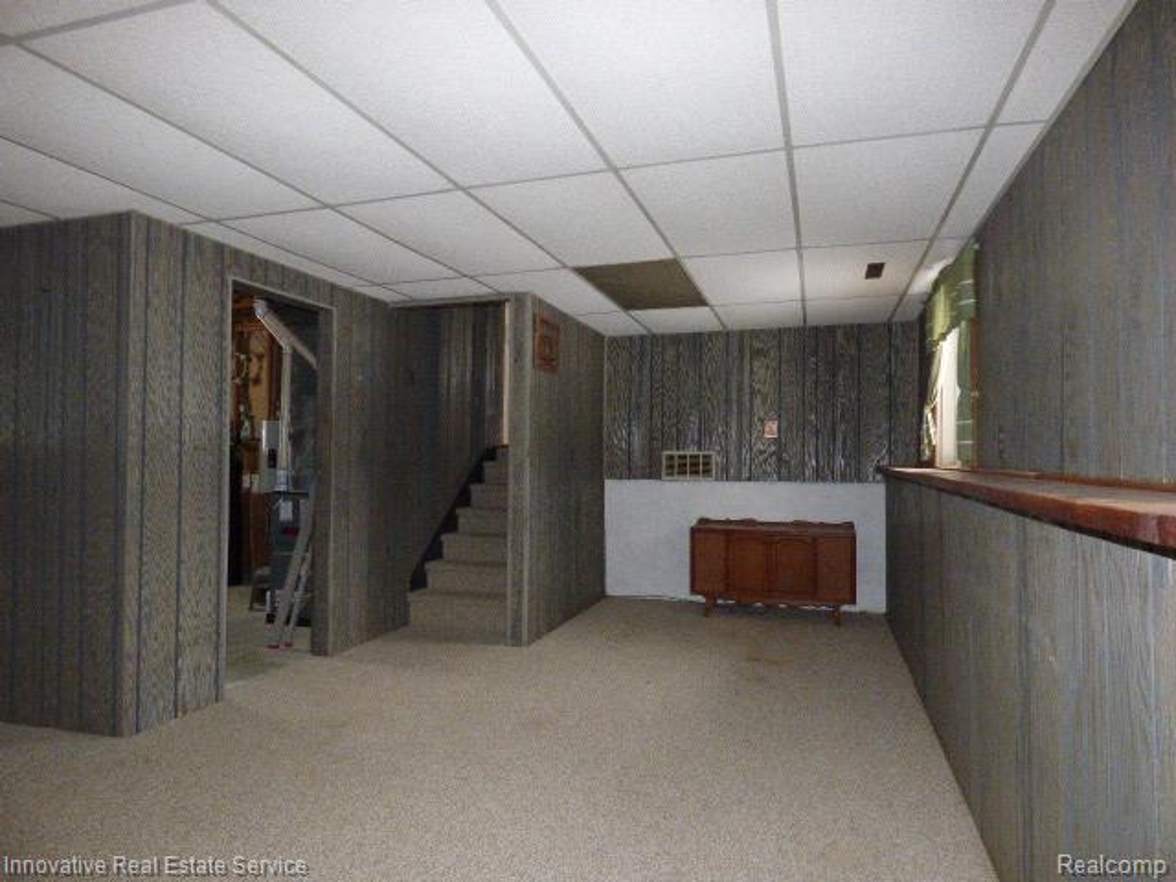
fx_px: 679
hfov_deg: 81.7
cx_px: 588
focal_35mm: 20
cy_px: 441
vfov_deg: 66.0
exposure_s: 1/60
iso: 800
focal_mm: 3.58
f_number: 2.8
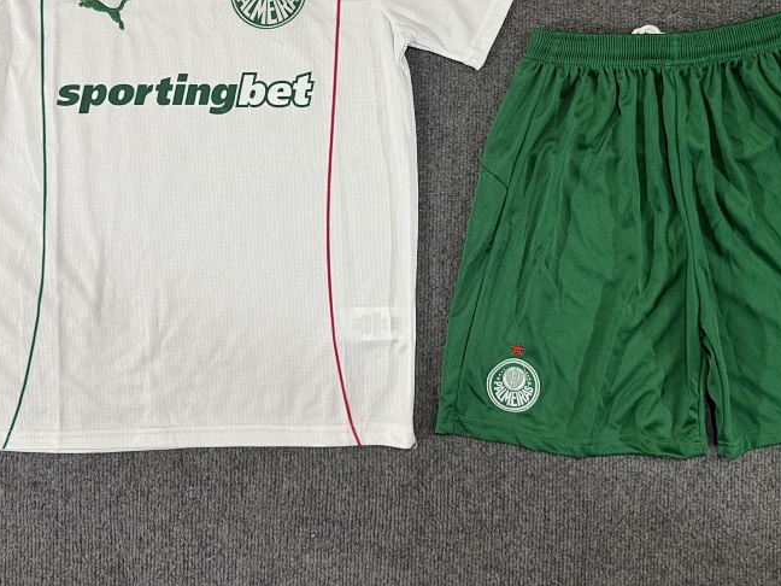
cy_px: 101
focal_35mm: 40
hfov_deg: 46.8
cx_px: 386
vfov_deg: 34.6
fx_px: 902
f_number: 1.78
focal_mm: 6.76
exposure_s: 1/50
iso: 250
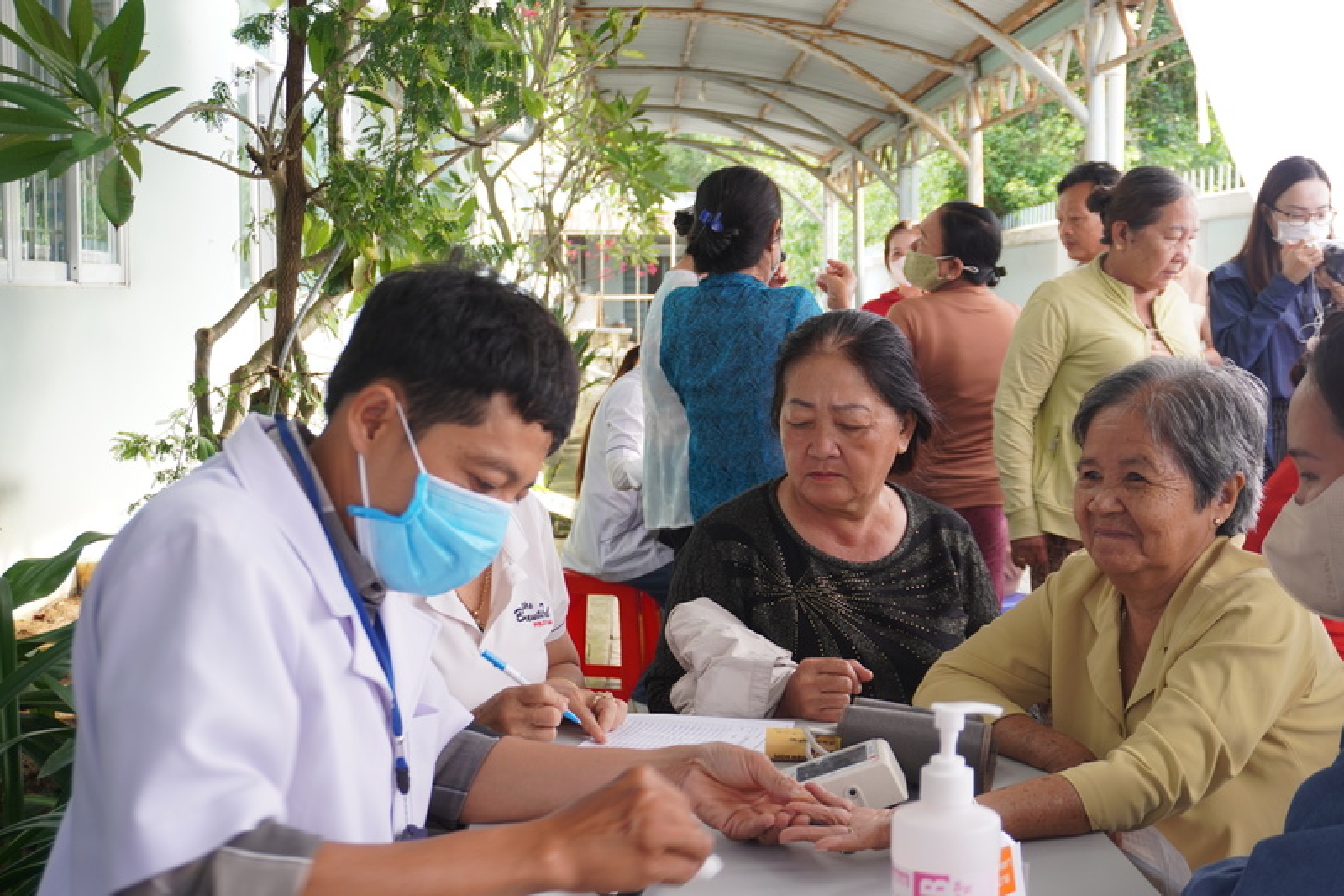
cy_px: 448
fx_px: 1736
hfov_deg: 42.3
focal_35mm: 46
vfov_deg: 28.9
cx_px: 672
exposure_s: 1/50
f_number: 5
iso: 250
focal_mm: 31
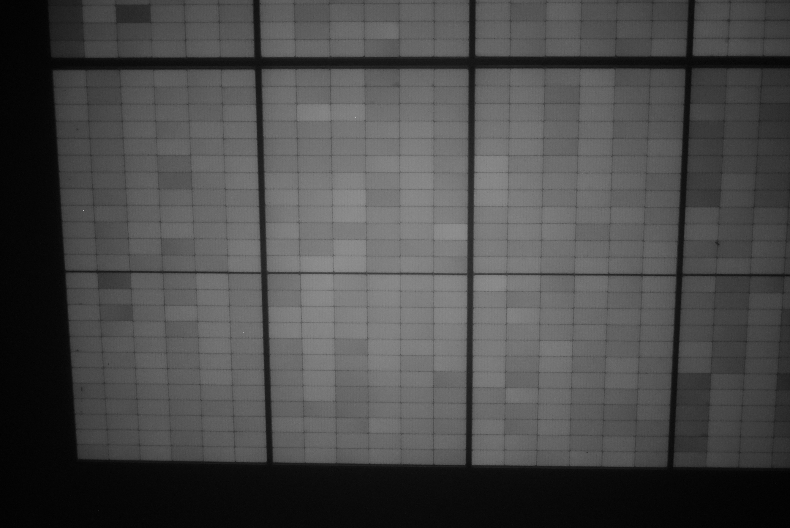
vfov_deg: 27.0
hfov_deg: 39.6
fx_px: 1098
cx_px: 395
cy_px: 264
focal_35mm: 50
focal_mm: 50
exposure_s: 1/25
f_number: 1.8
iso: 6400
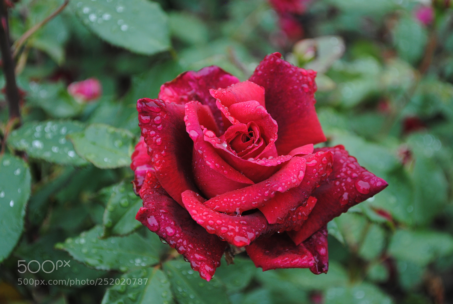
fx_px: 1039
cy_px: 152
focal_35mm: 82
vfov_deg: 16.6
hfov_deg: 24.6
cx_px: 226
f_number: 5.6
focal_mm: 55
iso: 160
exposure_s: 1/125
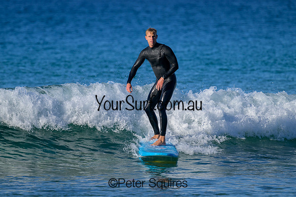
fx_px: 5573
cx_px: 145
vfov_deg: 2.0
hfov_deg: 3.0
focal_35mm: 678
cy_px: 87
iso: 450
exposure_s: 1/1600
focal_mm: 560
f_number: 8
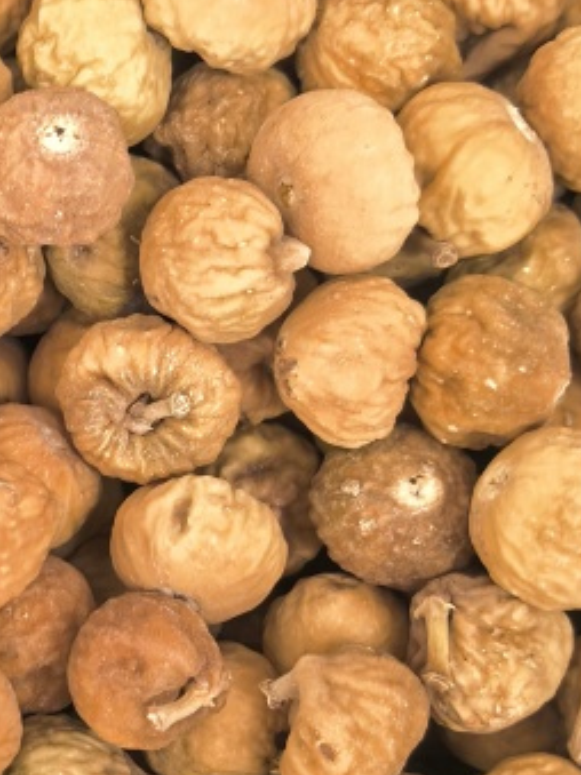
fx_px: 1903
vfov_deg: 23.0
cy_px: 415
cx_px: -158
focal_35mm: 85
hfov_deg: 16.5
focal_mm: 6.35
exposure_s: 1/100
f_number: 2
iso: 50
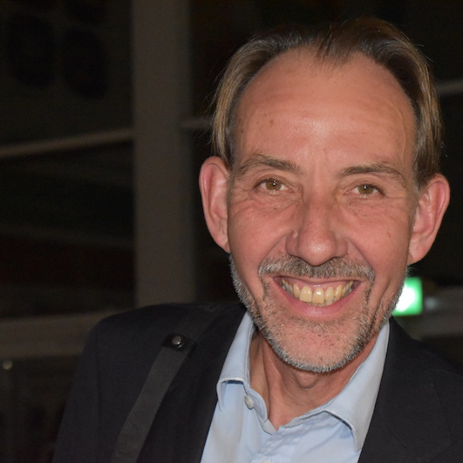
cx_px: 311
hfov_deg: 16.4
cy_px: 232
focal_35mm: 106
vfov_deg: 16.5
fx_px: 1599
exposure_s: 1/60
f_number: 5.6
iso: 6400
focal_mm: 55
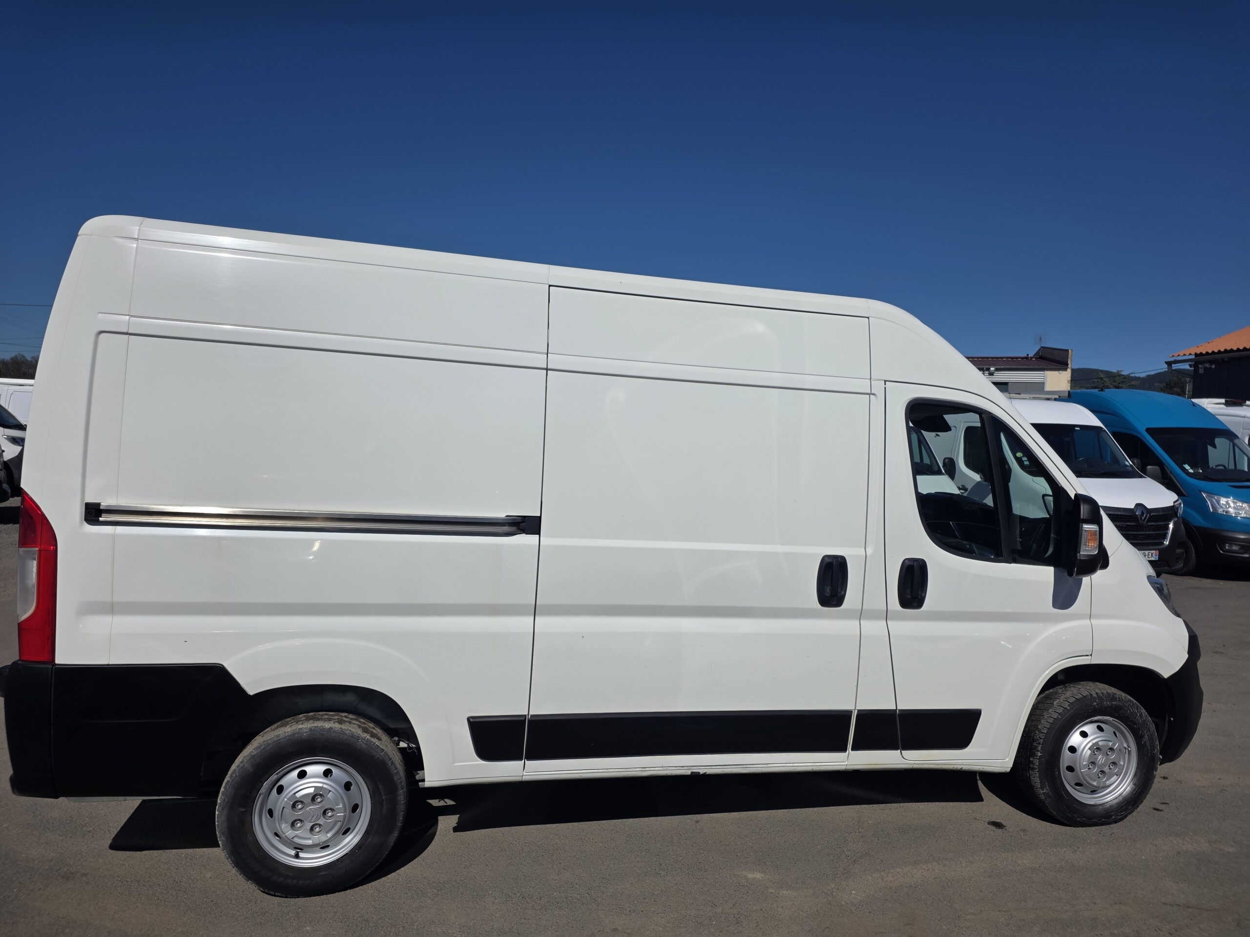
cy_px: 468
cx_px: 625
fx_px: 831
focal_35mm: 23
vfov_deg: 58.9
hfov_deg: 73.9
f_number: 1.7
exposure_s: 1/7944
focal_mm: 6.25
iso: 32
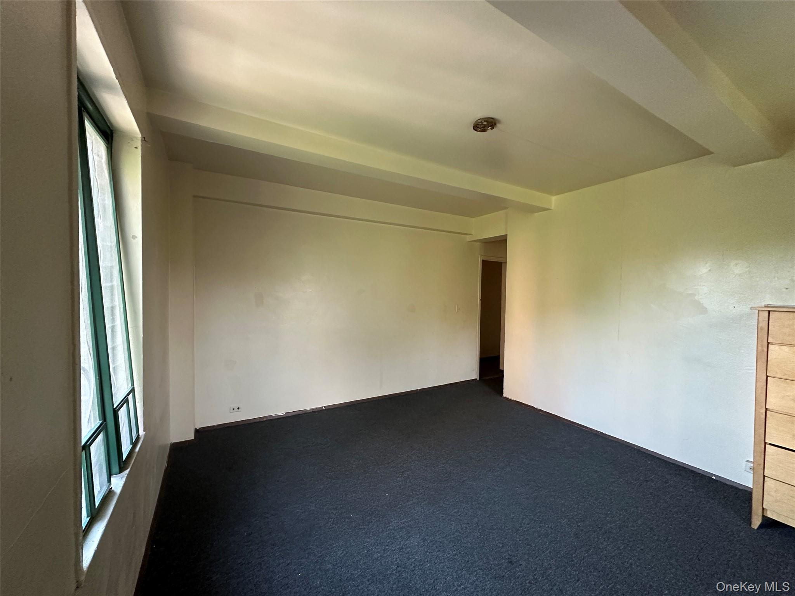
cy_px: 298
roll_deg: -0.9
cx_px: 398
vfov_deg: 85.7
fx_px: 322
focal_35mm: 14
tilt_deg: -1.0
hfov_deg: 102.1
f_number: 2.2
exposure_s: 1/60
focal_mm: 2.22
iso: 400
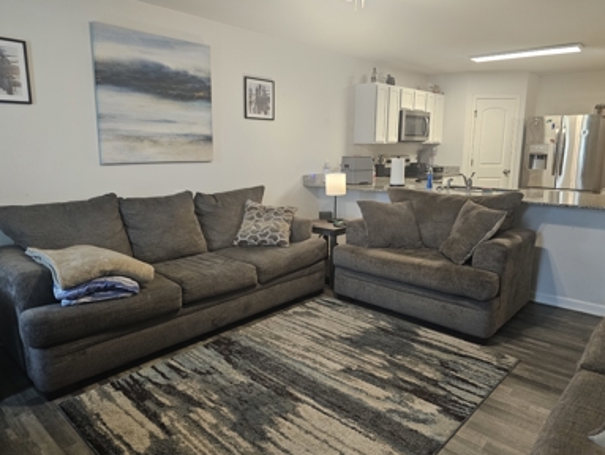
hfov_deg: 71.5
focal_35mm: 24
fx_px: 420
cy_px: 224
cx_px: 302
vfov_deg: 56.9
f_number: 1.7
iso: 500
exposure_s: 1/120
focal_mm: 6.3
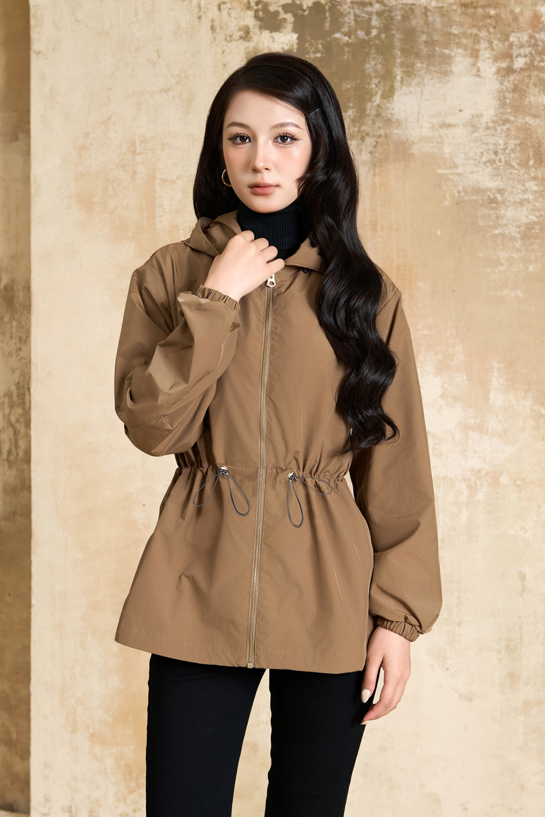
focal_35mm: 45
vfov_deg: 43.6
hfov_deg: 29.9
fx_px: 1021
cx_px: 272
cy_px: 408
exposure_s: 1/160
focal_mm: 30
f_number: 4
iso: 200
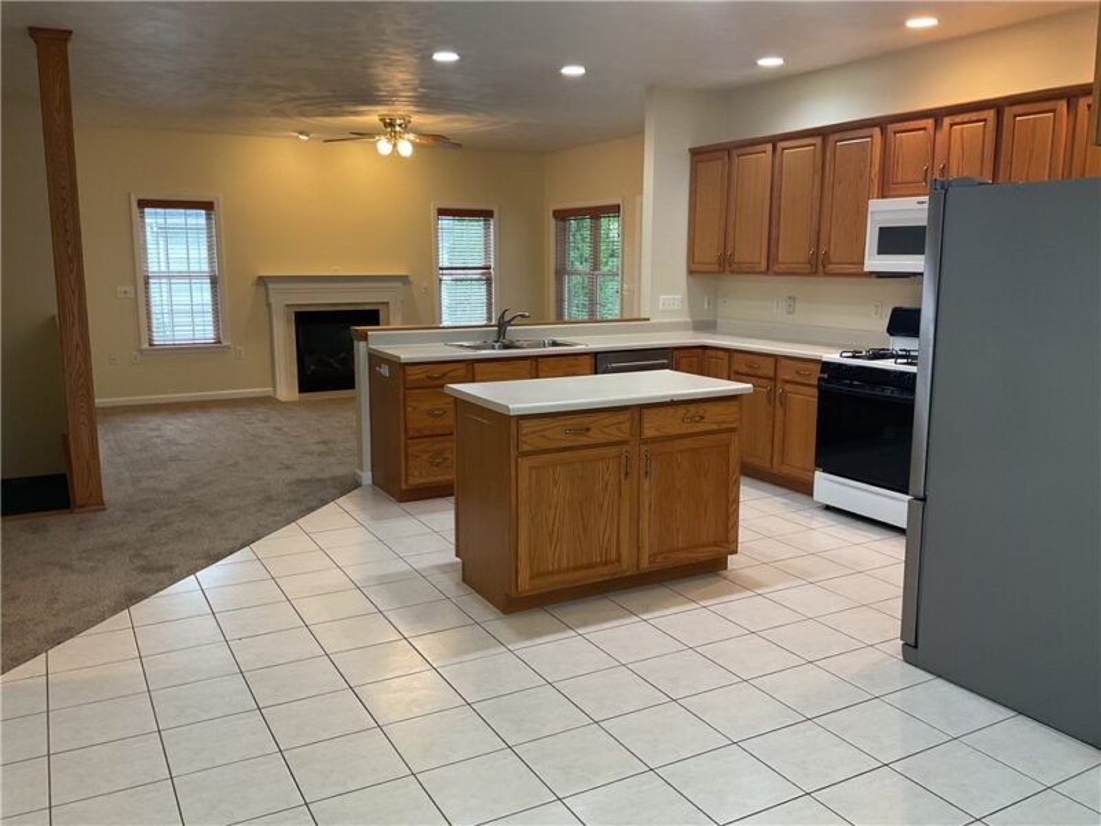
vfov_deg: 48.2
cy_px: 413
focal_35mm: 29
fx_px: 922
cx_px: 550
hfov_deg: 61.7
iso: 100
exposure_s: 1/60
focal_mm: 3
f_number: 1.8
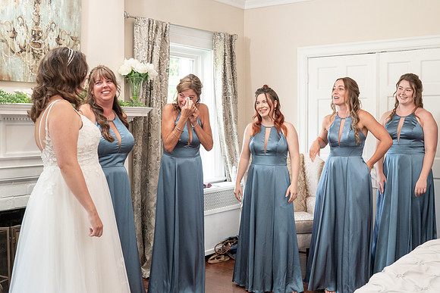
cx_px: 238
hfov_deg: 43.9
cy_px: 139
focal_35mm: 45
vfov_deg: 30.1
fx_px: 545
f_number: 6.3
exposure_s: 1/200
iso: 2000
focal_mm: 35
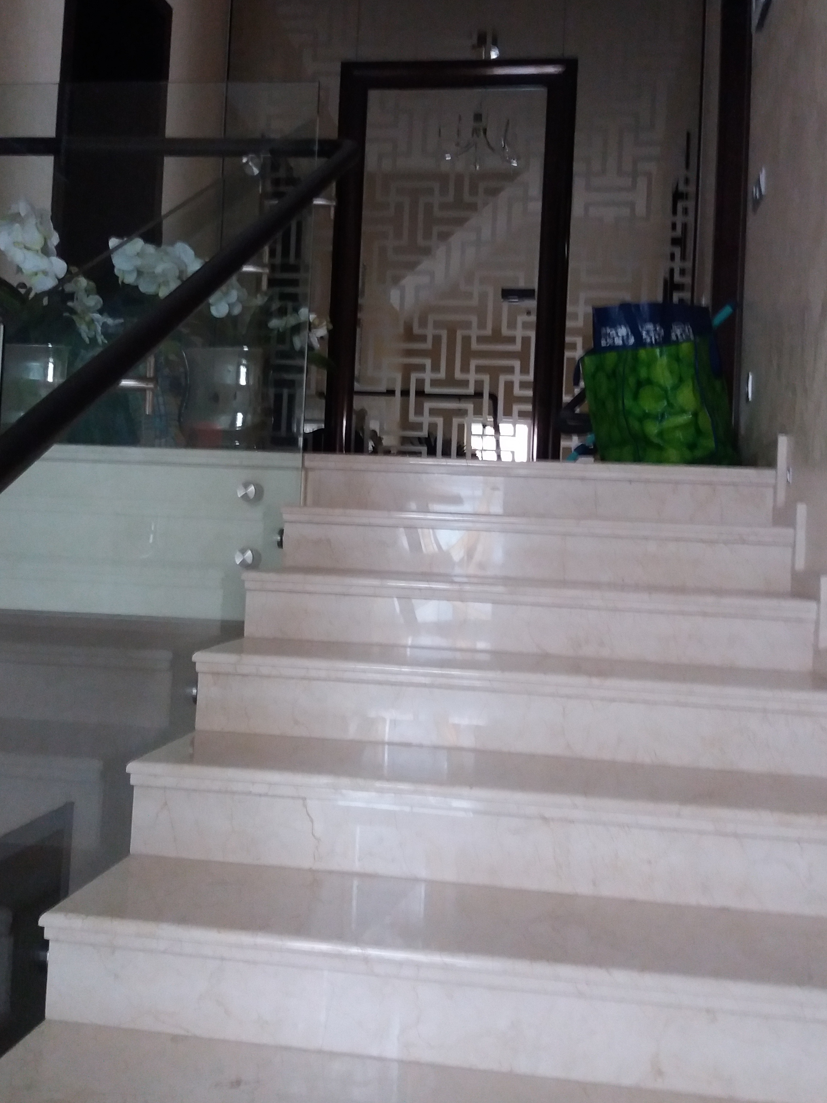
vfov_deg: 48.8
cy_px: 473
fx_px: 1211
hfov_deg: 37.7
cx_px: 380
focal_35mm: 38
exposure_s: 1/17
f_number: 1.9
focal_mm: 3.7
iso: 250
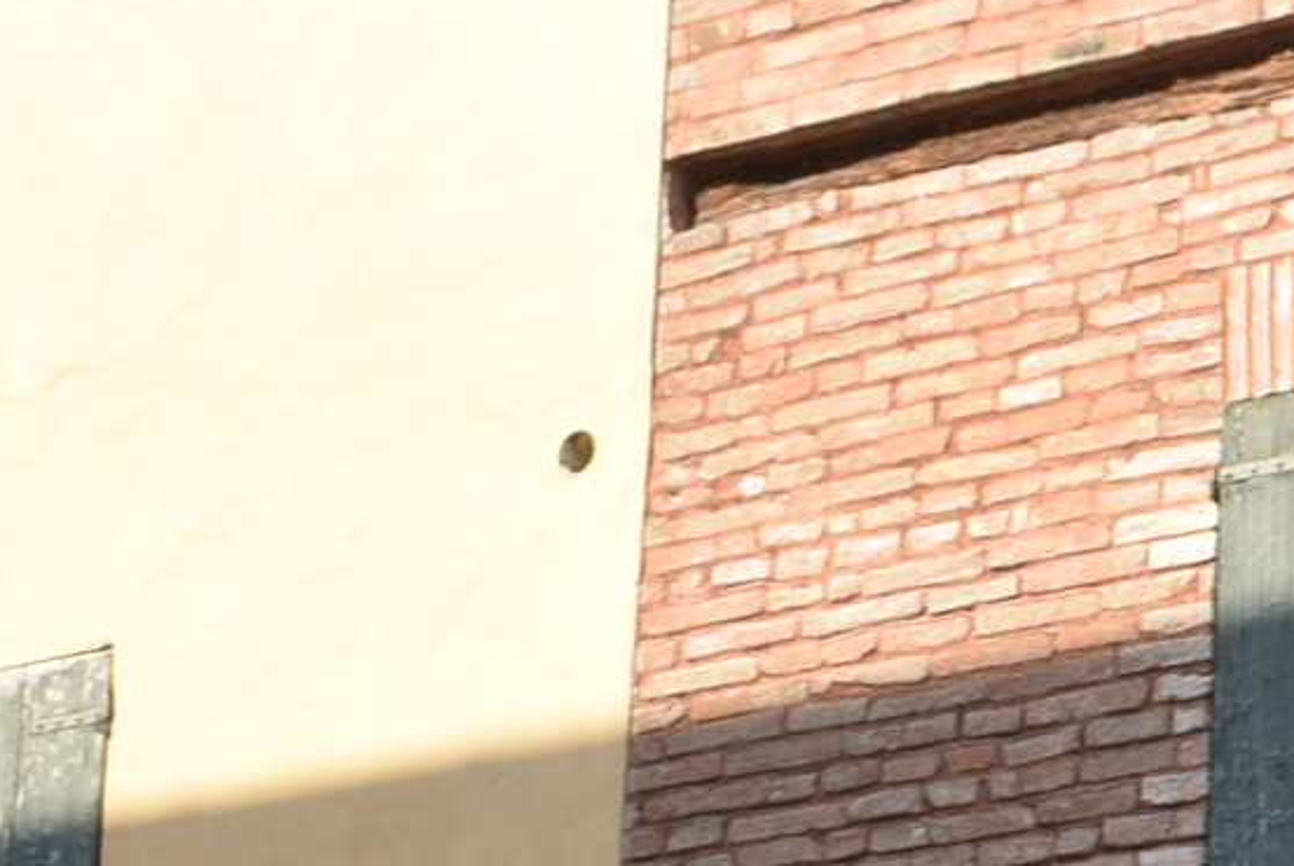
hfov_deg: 10.2
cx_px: 2581
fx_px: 6718
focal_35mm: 187
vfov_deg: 7.2
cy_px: 1353
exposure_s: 1/200
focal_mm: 23
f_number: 7.1
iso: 100
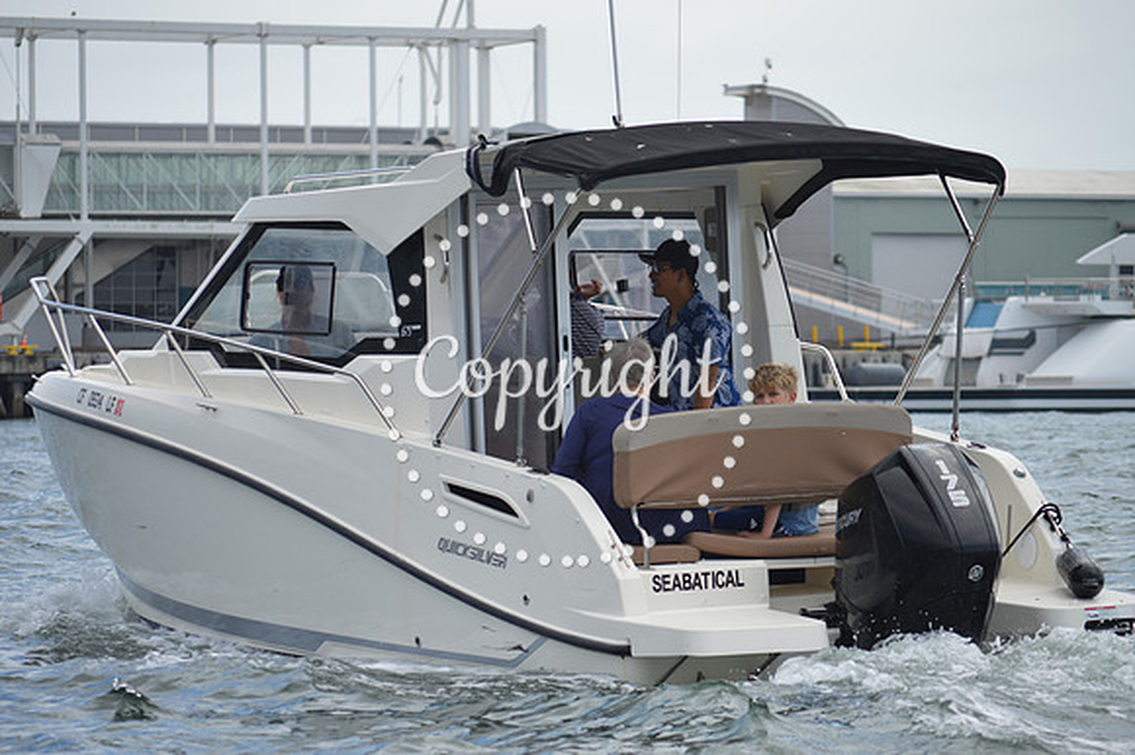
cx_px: 568
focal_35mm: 188
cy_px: 378
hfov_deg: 11.0
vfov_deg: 7.3
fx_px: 5908
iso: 100
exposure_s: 1/500
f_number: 5.6
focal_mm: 125
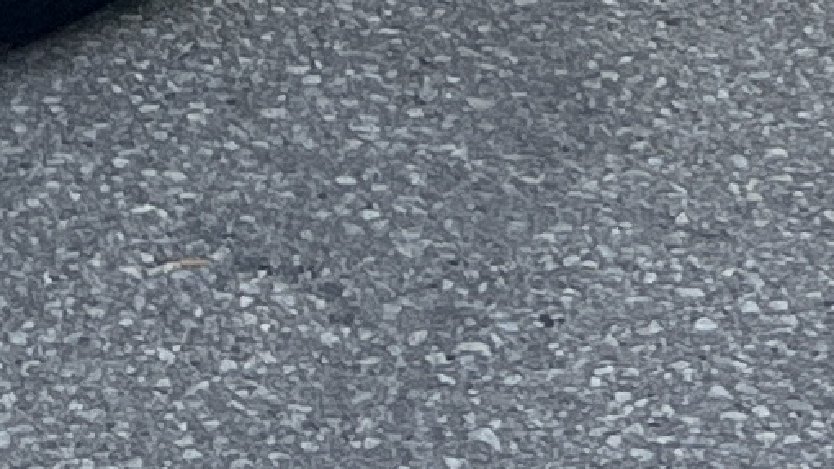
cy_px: -1536
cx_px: -186
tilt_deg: -4.8
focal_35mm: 224
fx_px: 4954
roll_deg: -2.8
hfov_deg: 9.5
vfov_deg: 4.8
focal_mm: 5.7
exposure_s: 1/949
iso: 50
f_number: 1.5
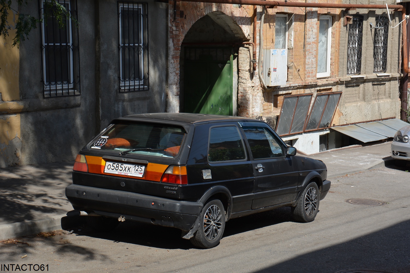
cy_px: 136
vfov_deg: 17.5
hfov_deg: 26.0
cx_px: 205
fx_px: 888
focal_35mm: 78
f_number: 8
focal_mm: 52
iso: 125
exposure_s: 1/250
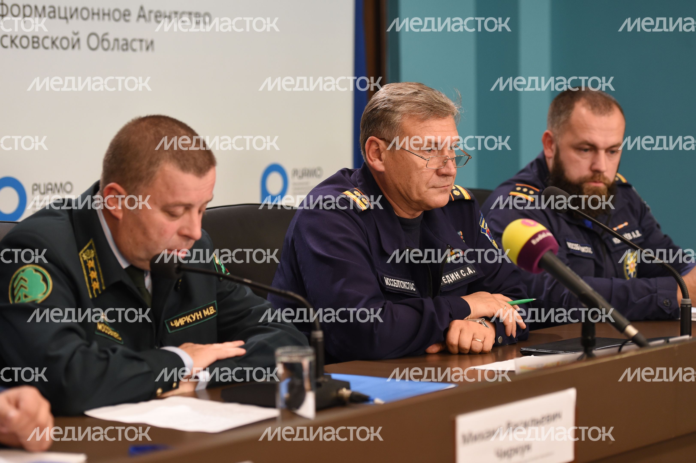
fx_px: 1836
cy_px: 232
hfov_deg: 21.5
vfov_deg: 14.4
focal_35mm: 95
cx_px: 348
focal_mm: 95
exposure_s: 1/250
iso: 1600
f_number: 3.5
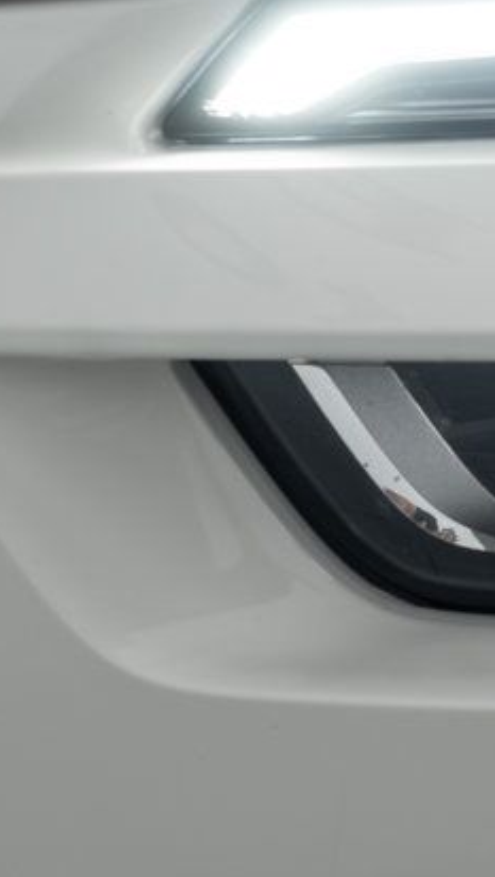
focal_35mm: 109
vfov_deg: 19.5
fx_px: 2538
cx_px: 1026
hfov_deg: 10.2
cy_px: 262
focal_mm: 28
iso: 160
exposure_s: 1/50
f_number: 3.2
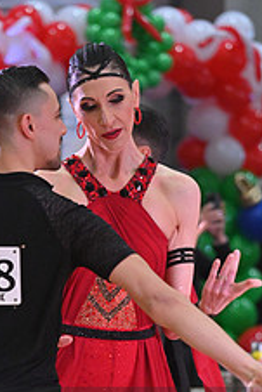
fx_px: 5166
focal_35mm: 474
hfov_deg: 2.9
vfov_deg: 4.3
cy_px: 446
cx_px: 62
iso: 3200
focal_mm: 185
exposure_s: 1/320
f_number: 5
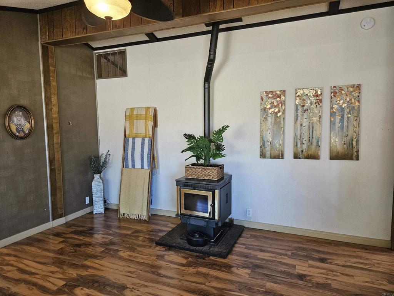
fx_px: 262
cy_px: 148
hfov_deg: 73.9
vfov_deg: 58.9
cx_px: 197
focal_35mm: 23
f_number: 1.8
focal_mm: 5.4
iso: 320
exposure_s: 1/120
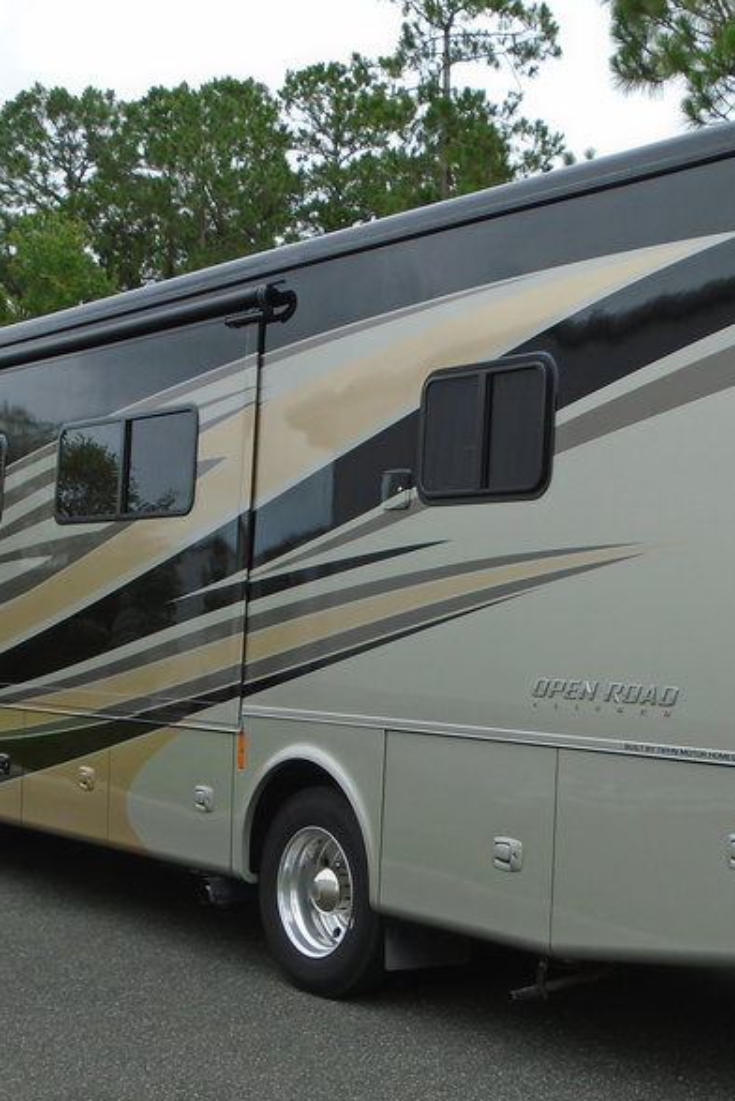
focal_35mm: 51
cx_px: 538
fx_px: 1560
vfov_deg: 38.9
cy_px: 561
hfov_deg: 26.2
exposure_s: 1/500
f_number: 3.8
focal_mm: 6.4
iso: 100
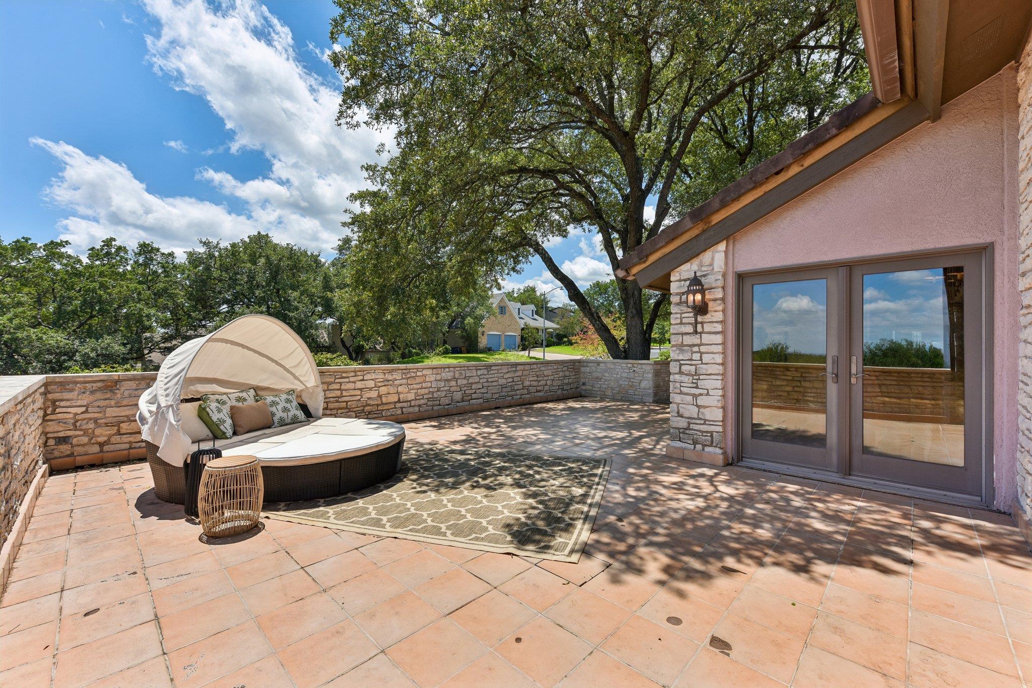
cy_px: 344
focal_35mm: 15
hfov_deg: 100.4
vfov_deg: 77.3
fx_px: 430
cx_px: 516
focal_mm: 15
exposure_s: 1/500
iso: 100
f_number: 8
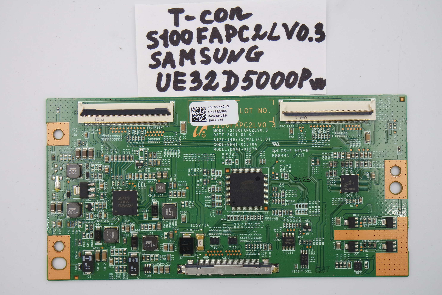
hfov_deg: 38.9
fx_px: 626
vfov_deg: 26.5
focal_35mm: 51
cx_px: 221
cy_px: 148
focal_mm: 19
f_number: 5
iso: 160
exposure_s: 1/125
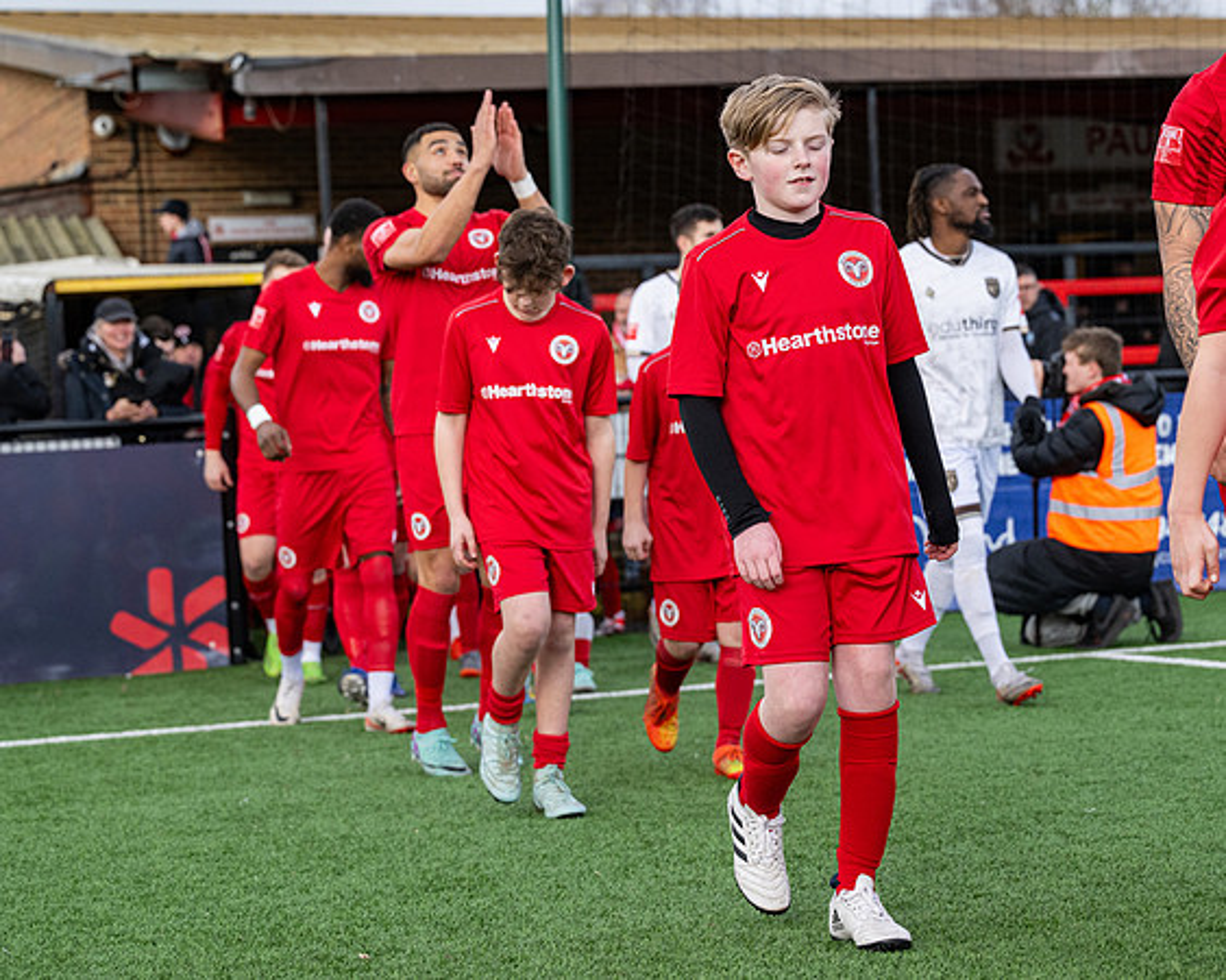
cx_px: 687
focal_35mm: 85
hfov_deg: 22.4
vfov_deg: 18.0
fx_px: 3095
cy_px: 458
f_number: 4
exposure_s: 1/2000
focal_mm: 70
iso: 800
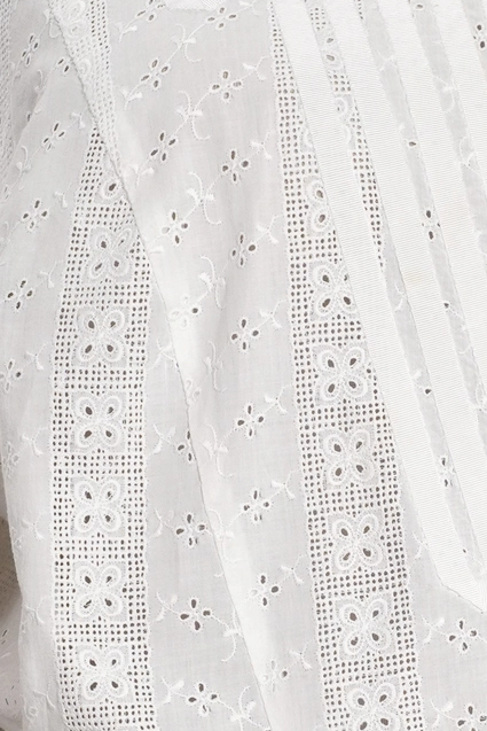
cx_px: 477
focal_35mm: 217
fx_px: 4401
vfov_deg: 9.4
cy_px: 703
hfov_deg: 6.3
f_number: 8
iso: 320
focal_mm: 32
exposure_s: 1/40
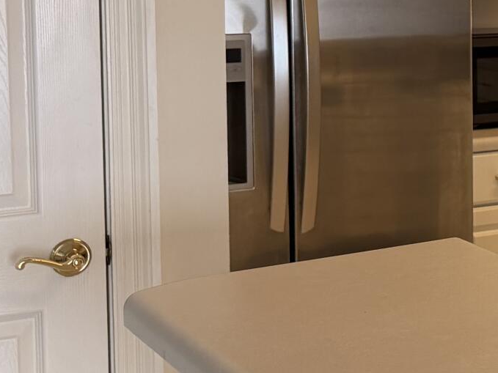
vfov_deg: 13.8
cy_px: 14
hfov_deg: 15.7
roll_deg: -0.9
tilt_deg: -2.7
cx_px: 908
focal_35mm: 106
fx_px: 1525
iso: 125
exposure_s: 1/214
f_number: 1.78
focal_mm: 6.76
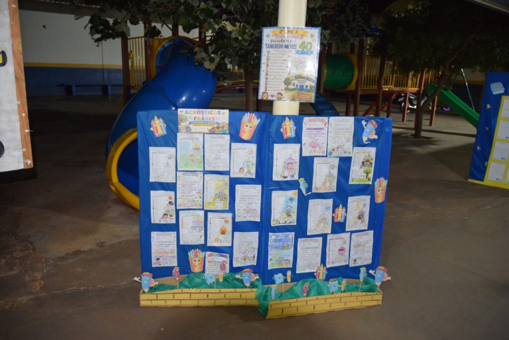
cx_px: 254
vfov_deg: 48.0
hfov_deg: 67.4
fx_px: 382
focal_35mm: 27
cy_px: 170
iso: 2500
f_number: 3.5
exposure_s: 1/60
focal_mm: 18
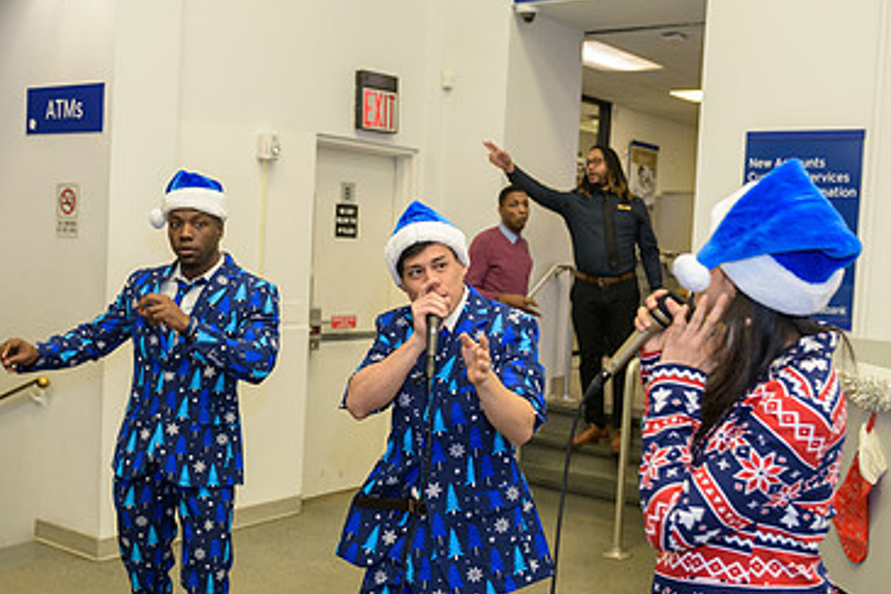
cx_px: 428
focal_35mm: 46
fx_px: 1138
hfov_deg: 42.7
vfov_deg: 29.2
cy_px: 306
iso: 1000
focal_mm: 29
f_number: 3.2
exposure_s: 1/125
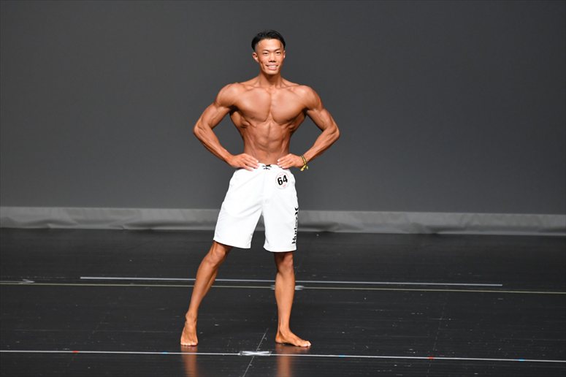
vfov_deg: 4.4
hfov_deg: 6.5
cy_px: 188
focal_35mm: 315
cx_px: 283
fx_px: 4950
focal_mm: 210
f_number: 5.6
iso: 2500
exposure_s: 1/400
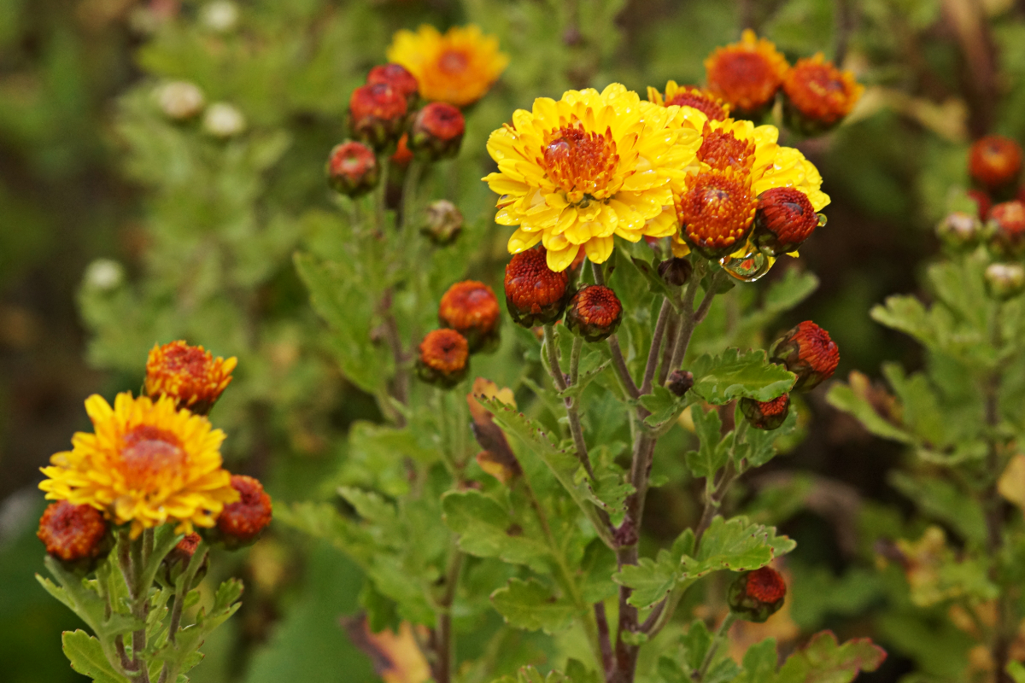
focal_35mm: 150
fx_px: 4270
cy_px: 342
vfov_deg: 9.1
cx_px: 512
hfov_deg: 13.7
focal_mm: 100
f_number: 8
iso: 800
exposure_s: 1/160
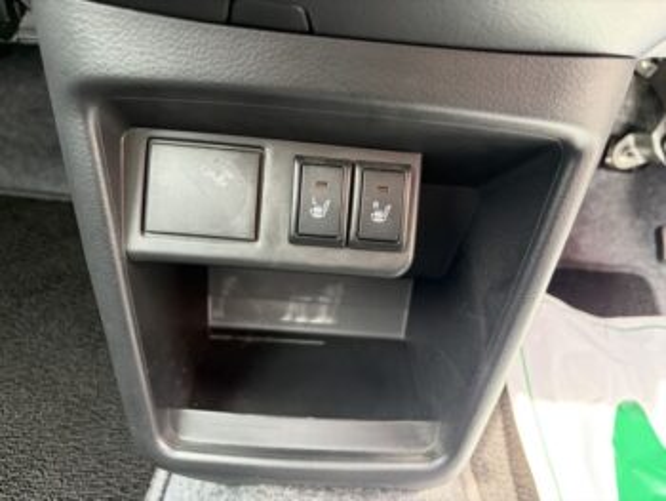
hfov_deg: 67.3
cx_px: 333
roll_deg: -5.7
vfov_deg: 53.1
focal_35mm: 26
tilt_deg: -30.4
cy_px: 250
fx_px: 501
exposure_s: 1/60
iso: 250
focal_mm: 5.96
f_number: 1.6
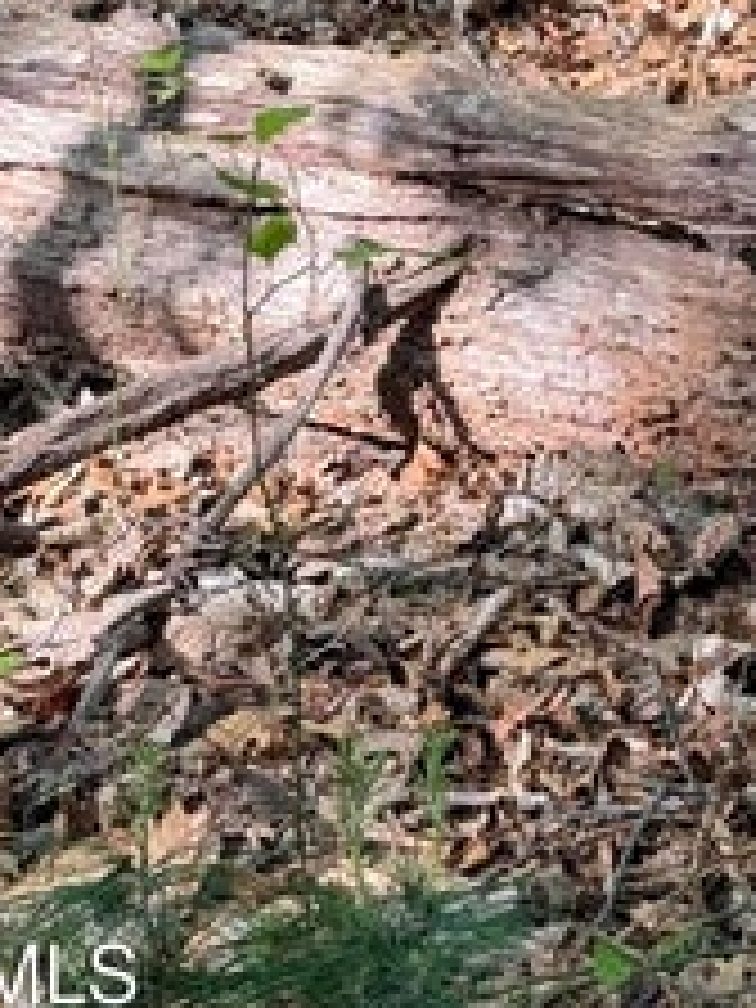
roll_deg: -0.9
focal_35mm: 137
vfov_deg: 13.8
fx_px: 3989
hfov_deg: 10.7
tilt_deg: +2.9
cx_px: 864
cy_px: -333
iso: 64
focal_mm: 6.76
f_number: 1.78
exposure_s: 1/287
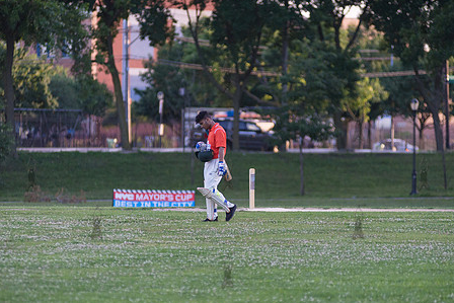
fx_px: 3267
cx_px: 227
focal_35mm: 259
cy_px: 173
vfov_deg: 5.3
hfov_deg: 7.9
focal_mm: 200
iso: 1600
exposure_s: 1/2500
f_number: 2.8
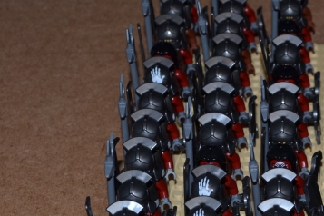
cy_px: 147
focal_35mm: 141
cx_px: 356
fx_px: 1269
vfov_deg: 9.7
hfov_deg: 14.2
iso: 100
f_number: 8
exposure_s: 1/60
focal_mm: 42
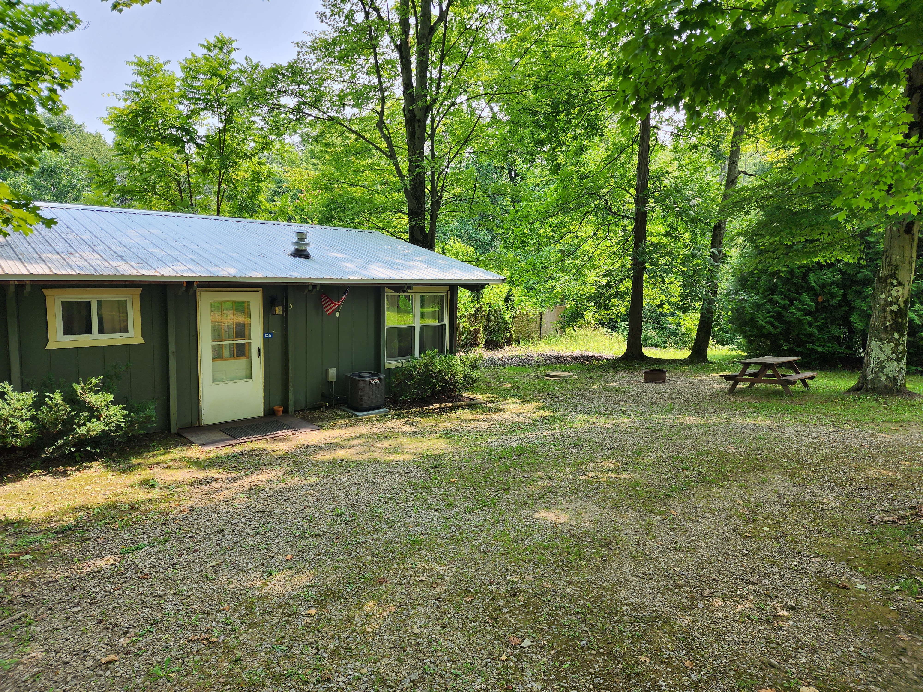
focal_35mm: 23
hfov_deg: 73.9
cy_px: 346
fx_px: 613
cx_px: 462
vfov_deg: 58.9
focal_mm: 6.4
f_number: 1.8
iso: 12
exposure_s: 1/180
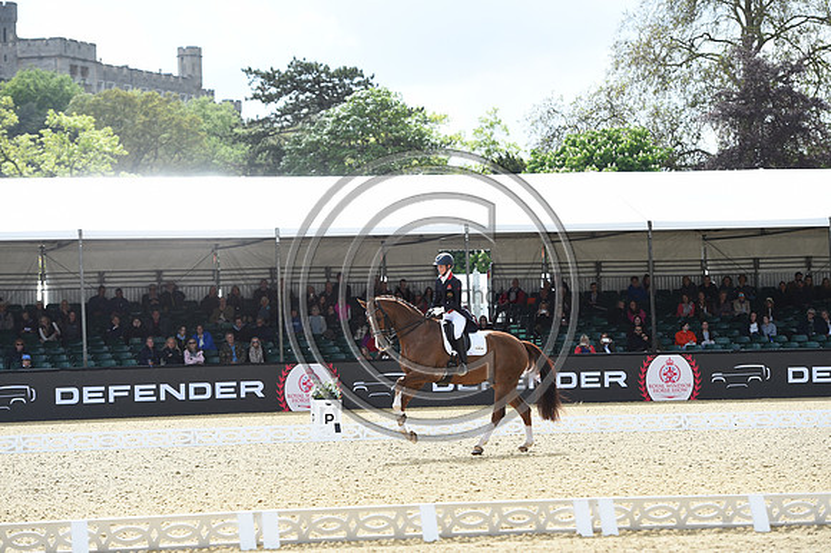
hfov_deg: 17.1
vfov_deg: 11.4
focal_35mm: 120
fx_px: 2768
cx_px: 416
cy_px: 276
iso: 320
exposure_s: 1/1250
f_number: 4.5
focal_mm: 120
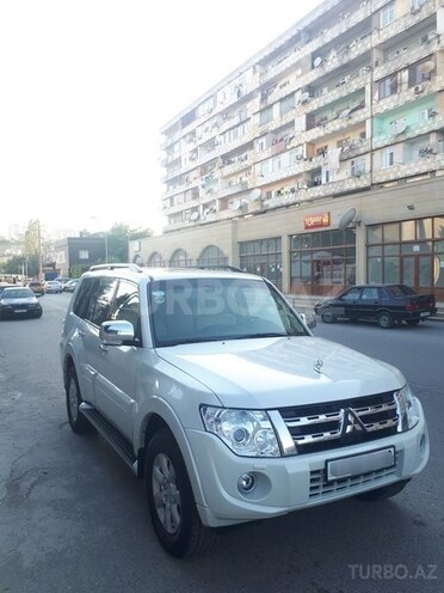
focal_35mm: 27
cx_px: 222
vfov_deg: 65.3
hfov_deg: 51.4
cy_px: 296
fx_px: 462
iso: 40
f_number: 1.9
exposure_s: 1/179
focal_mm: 3.6
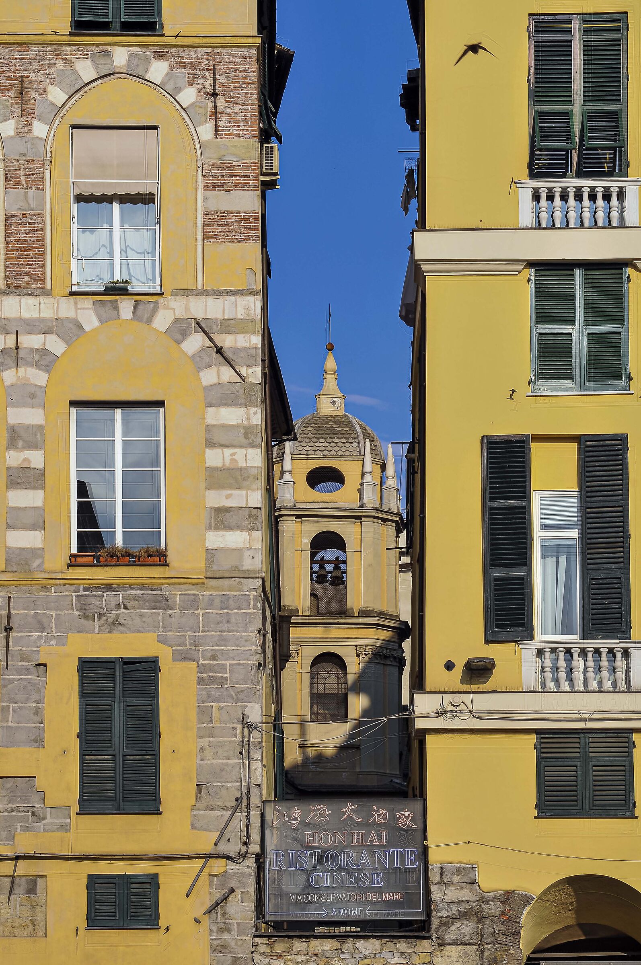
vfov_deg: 19.5
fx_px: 2811
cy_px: 482
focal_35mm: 105
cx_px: 320
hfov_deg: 13.0
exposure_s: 1/250
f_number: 13
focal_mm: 70
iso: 200
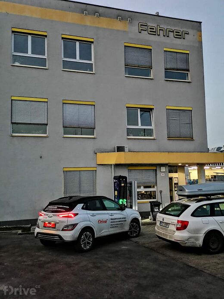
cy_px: 150
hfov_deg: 44.2
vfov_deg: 56.8
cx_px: 112
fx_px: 276
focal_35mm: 32
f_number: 1.8
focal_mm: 5.3
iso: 640
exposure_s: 3
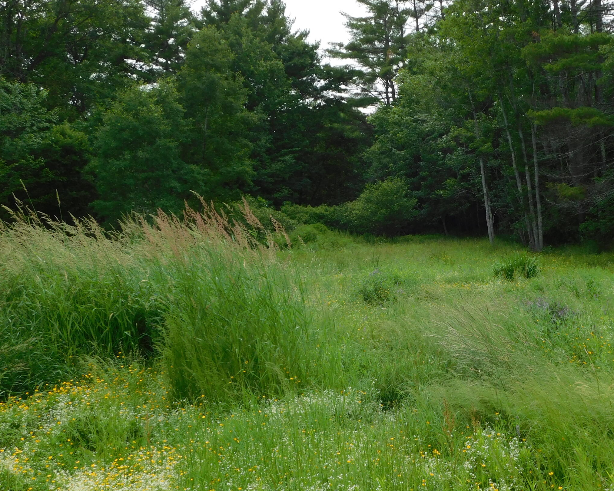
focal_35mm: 52
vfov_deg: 29.1
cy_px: 221
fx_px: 945
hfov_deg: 35.8
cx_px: 390
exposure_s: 1/640
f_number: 3.5
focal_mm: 6.3
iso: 125
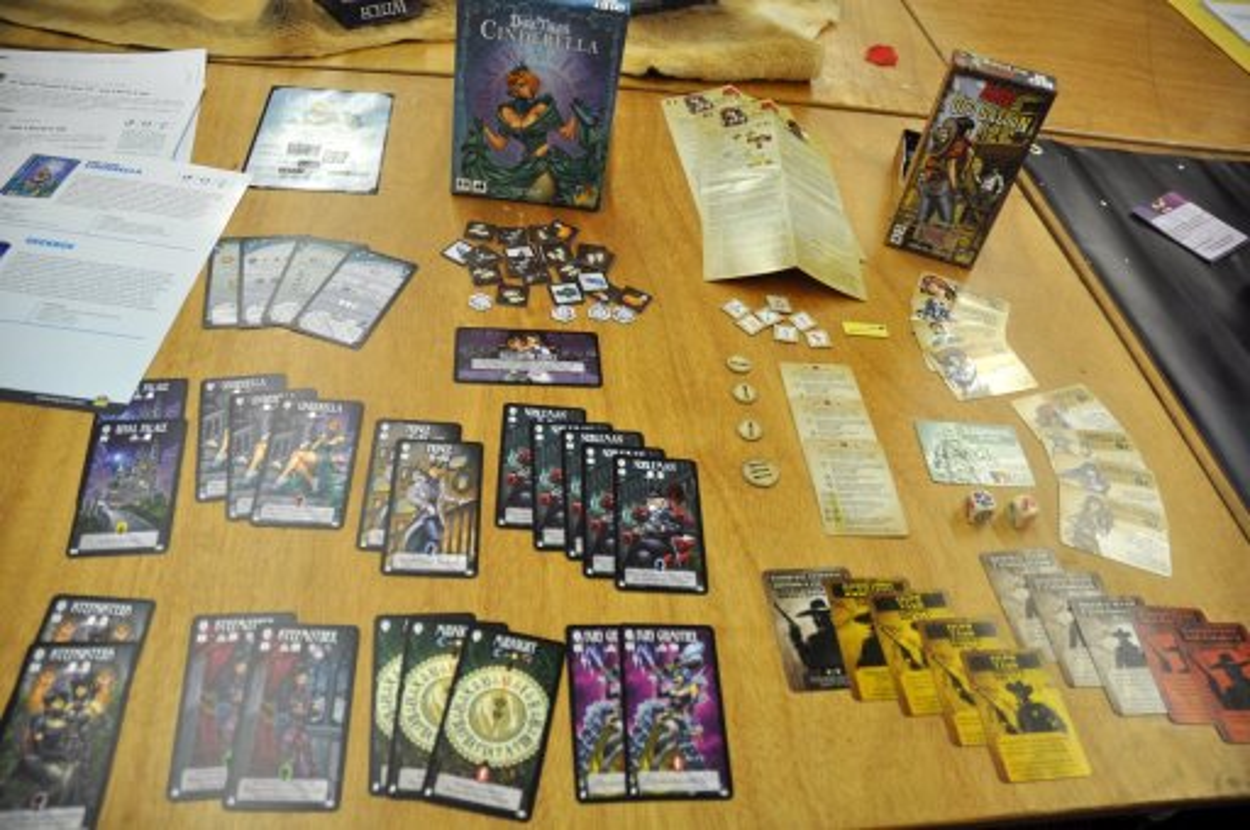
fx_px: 936
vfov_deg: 47.8
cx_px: 625
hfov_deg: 67.4
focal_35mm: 27
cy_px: 415
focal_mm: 18
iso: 640
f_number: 4
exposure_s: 1/60
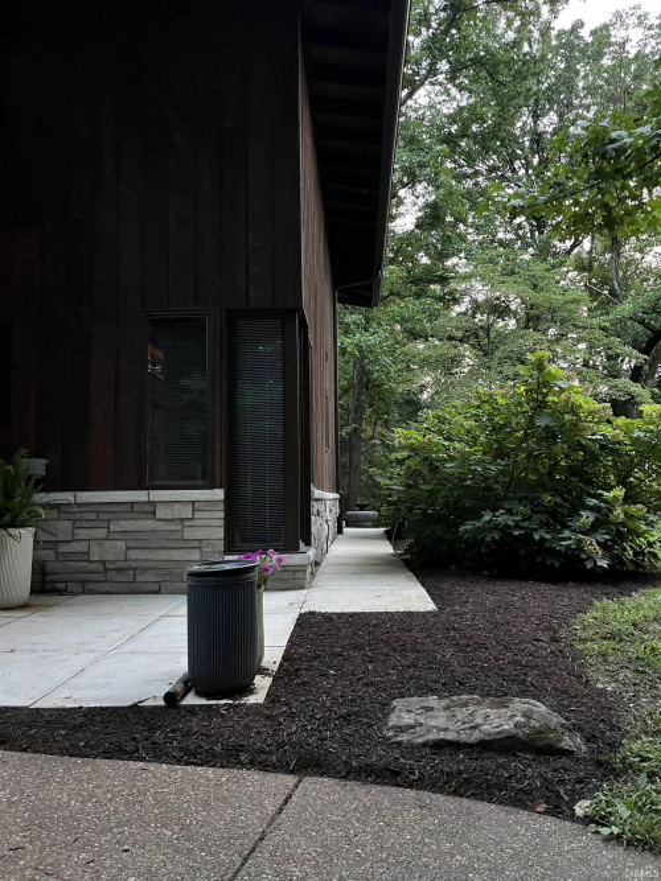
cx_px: 330
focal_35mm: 26
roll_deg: +0.8
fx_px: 662
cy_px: 440
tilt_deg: +5.6
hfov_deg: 53.0
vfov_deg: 67.3
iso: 640
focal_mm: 5.1
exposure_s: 1/30
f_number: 1.6
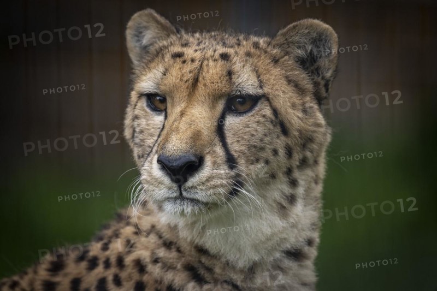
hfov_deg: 2.6
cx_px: 218
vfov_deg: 1.7
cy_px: 146
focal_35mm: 800
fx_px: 9708
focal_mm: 800
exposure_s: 1/400
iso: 500
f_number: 6.3
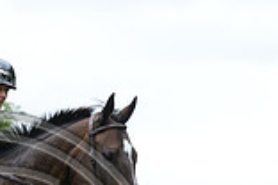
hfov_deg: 3.5
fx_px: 4602
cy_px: 267
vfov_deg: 2.3
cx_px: -18
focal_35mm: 596
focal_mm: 160
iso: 2000
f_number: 8
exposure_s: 1/1000
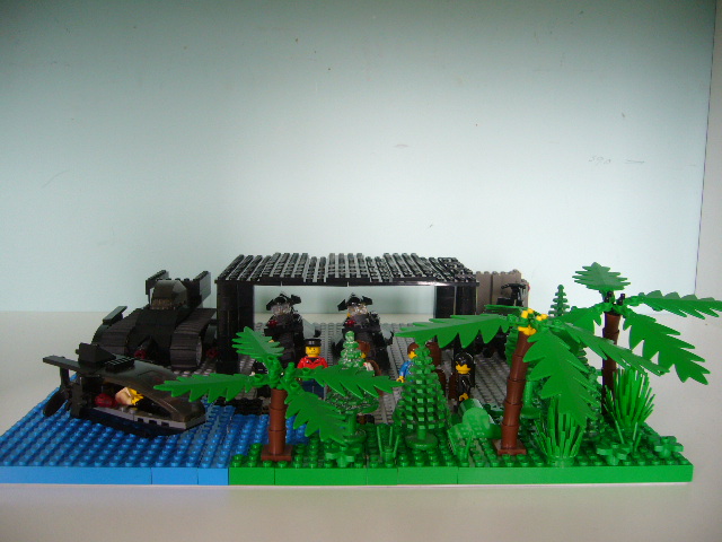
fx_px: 730
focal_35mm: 35
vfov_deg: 40.7
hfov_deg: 52.6
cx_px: 361
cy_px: 271
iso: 100
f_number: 2.8
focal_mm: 5.8
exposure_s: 1/30
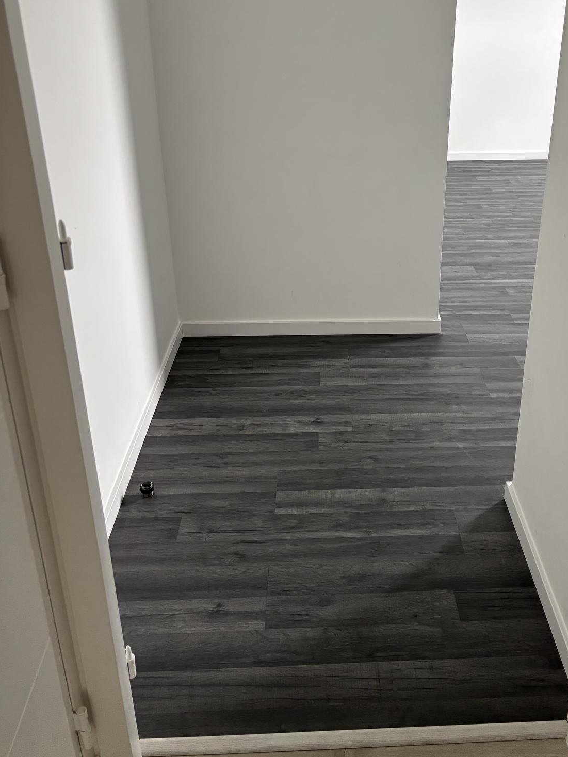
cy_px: 304
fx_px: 744
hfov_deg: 41.4
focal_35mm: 34
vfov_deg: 53.6
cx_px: 368
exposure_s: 1/69
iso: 125
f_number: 1.6
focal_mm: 5.96
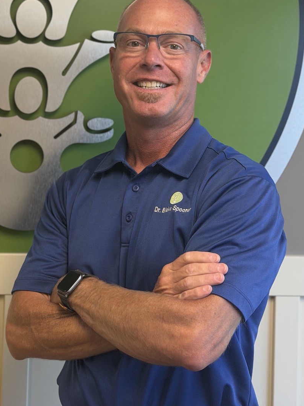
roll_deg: -2.1
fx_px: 843
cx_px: 104
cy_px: 134
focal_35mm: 72
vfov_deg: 26.9
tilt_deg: -2.0
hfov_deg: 20.4
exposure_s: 1/141
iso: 160
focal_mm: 6.76
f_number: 1.78
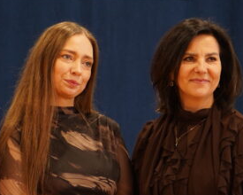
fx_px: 1884
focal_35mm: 262
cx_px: 118
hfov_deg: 7.4
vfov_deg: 5.9
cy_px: 128
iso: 160
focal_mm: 50
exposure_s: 1/200
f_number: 1.8
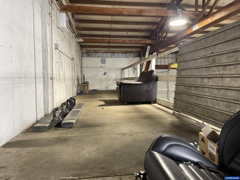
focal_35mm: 25
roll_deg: +0.4
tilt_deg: -4.0
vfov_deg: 54.9
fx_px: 173
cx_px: 120
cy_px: 90
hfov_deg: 69.4
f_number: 1.6
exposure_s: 1/60
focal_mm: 5.1
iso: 125
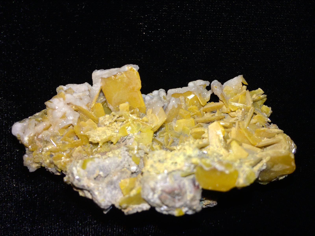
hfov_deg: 60.0
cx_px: 158
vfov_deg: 46.8
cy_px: 118
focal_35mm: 30
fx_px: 273
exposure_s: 1/595
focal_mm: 4.12
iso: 32
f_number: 2.2
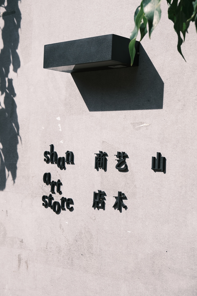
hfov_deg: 20.3
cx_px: 98
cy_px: 148
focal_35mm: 67
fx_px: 550
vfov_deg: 30.1
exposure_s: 1/480
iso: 160
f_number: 5.6
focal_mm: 44.4
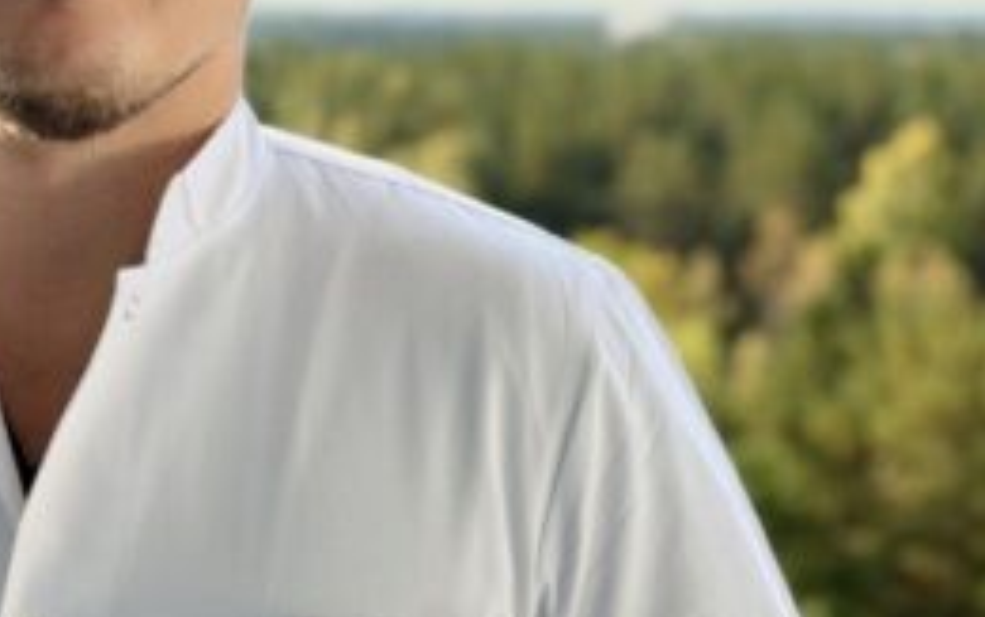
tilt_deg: -4.5
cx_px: 428
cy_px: 299
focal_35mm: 136
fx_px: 3654
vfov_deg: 9.7
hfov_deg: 15.3
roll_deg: -0.5
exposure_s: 1/2976
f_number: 1.78
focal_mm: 6.76
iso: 100
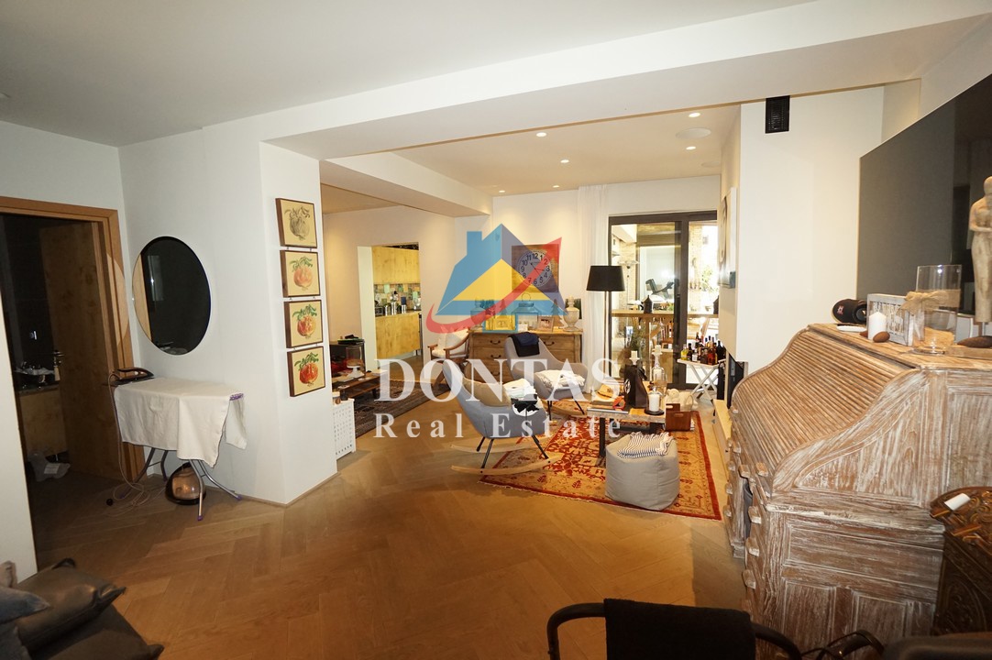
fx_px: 413
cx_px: 496
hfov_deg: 100.4
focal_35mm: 15
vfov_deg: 77.3
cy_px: 330
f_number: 5
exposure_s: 1/60
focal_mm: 10
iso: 2000
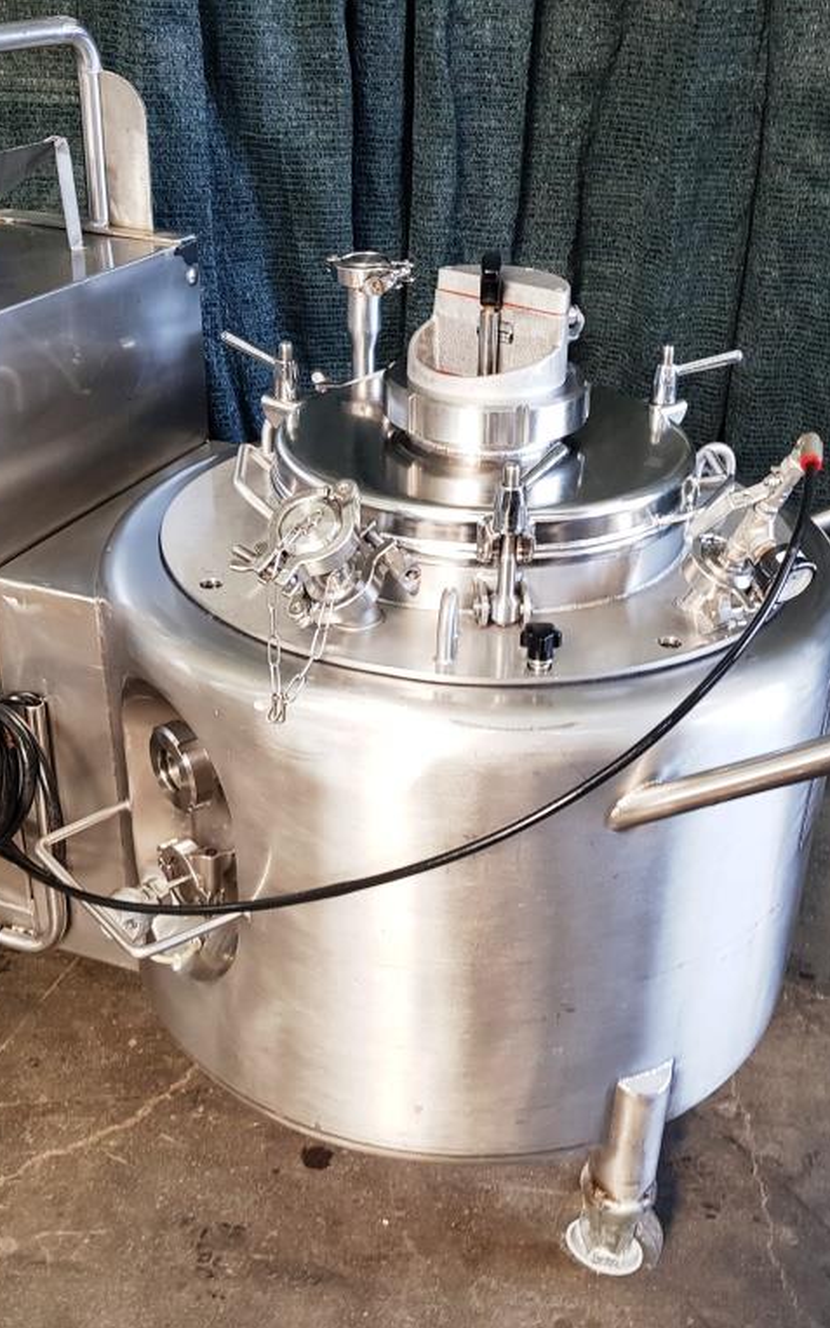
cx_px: 449
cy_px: 665
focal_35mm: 37
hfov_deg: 34.4
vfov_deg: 52.7
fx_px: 1339
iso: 80
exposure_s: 1/50
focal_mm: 4.2
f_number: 1.7
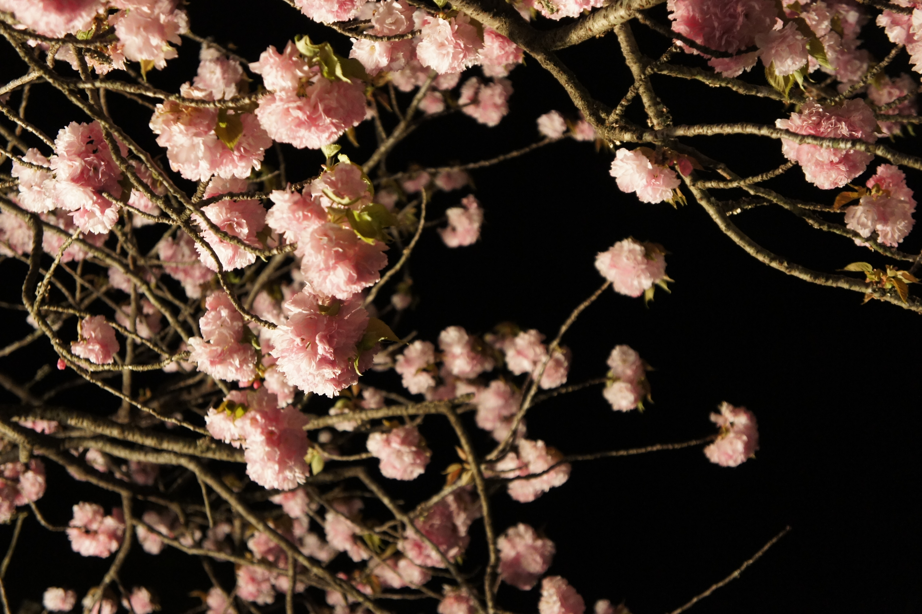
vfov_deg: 19.7
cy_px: 307
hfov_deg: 29.3
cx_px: 461
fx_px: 1766
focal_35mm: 69
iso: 1600
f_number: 5
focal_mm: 46
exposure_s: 1/60
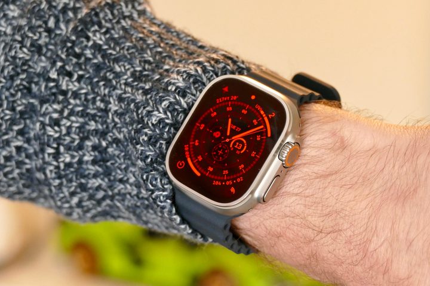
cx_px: 215
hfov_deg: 15.8
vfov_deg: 10.5
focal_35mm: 130
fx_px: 1553
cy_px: 143
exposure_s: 1/50
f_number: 3.9
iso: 1600
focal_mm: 47.46
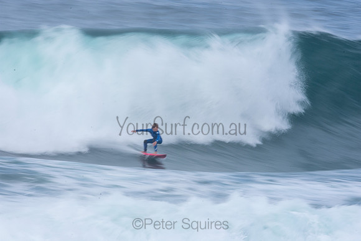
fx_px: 7522
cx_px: 180
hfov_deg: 2.7
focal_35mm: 750
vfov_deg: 1.8
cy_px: 120
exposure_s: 1/20
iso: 100
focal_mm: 500
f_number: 29
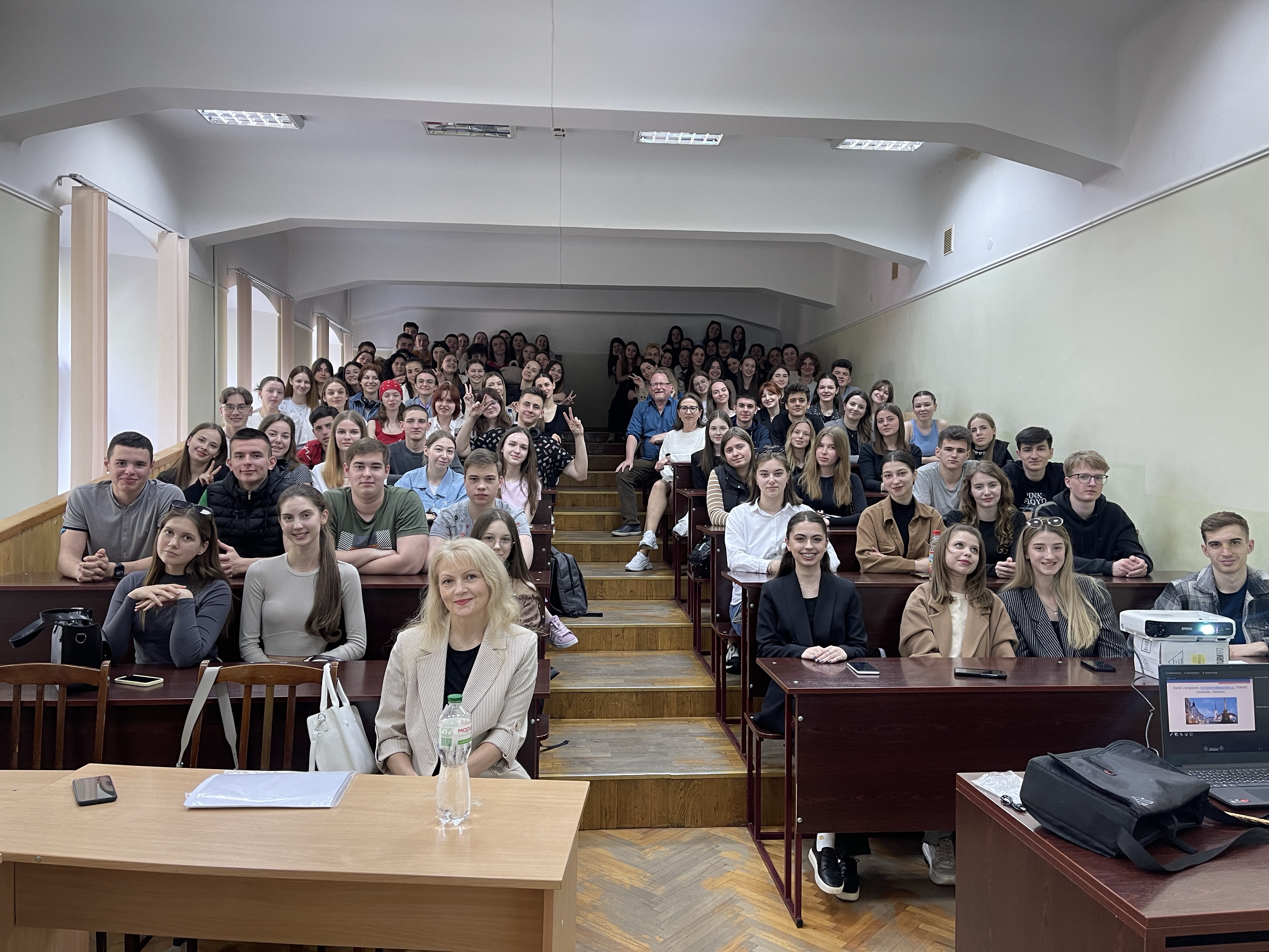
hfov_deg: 69.4
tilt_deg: -1.3
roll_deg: -0.7
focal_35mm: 25
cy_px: 476
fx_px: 916
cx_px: 634
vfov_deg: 54.9
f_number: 1.6
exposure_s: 1/50
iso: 160
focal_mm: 5.1
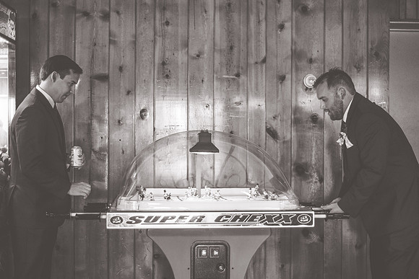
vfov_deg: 26.0
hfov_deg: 38.2
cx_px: 210
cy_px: 140
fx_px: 604
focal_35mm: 52
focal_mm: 50
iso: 800
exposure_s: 1/125
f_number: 2
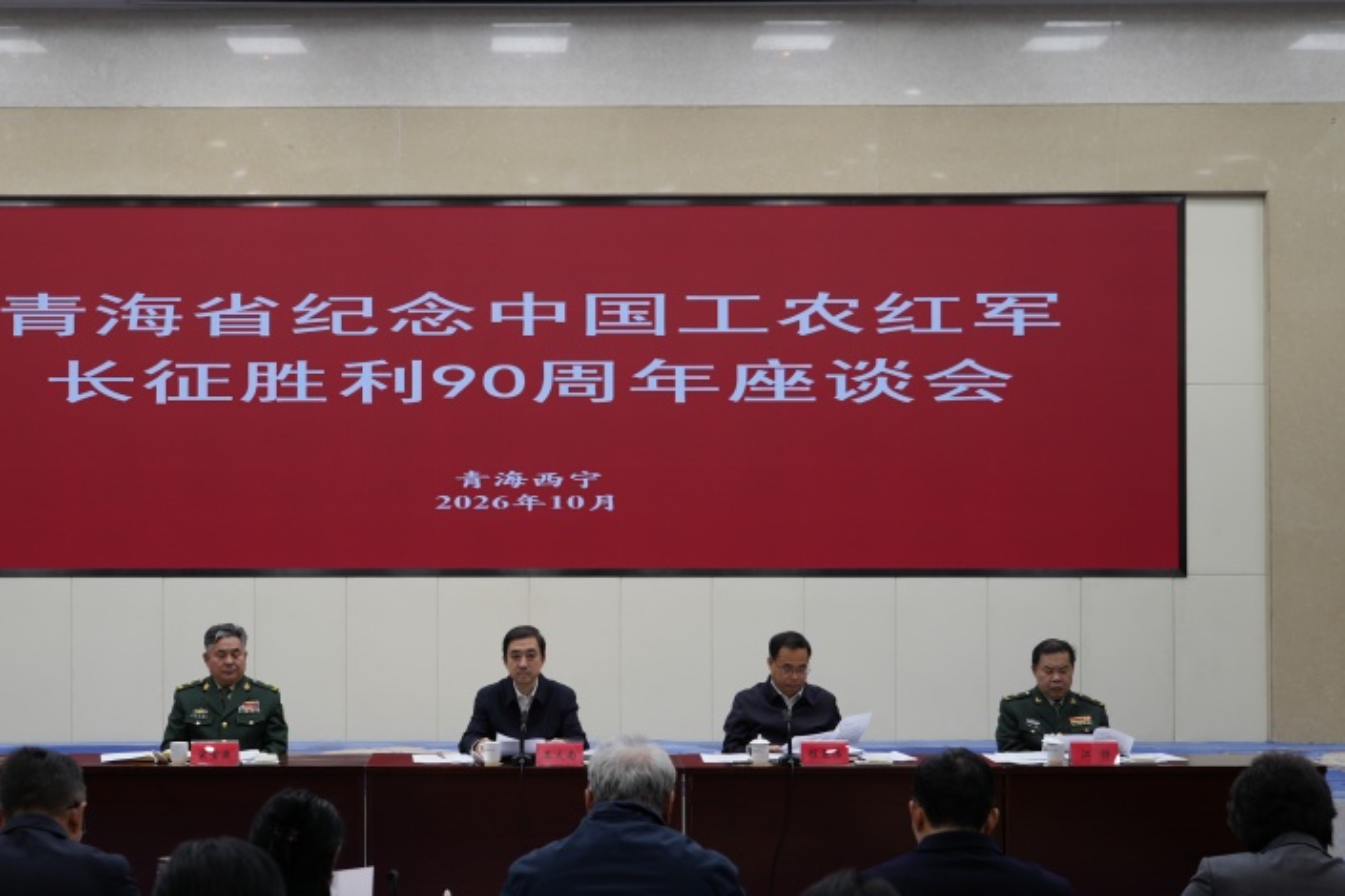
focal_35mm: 61
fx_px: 2279
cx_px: 504
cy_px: 495
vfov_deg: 22.3
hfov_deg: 32.7
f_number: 4
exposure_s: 1/60
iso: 160
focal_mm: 43
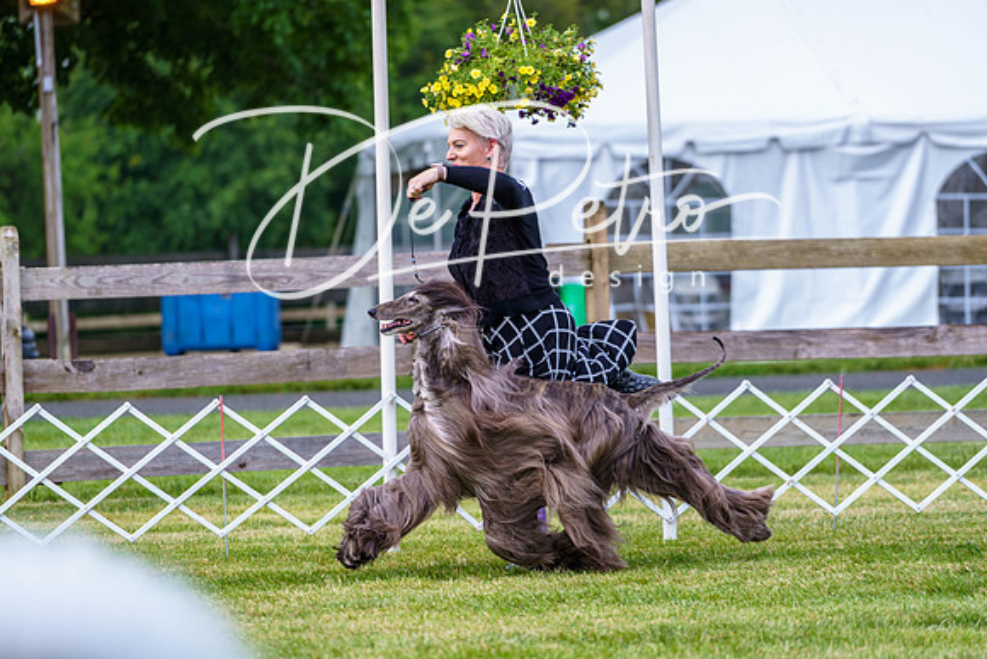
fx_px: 5238
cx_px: 494
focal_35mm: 191
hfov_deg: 10.8
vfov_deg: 7.2
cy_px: 330
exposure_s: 1/500
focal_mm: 191
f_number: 4
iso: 250
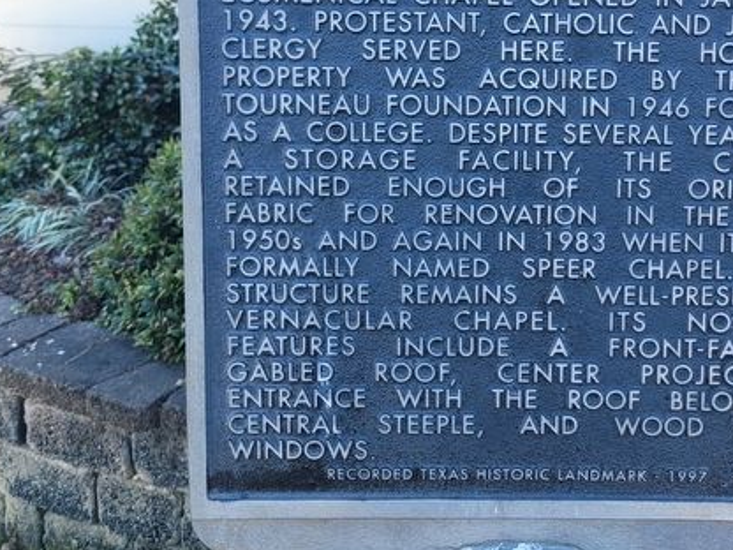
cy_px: 18
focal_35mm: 50
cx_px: 509
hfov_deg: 37.6
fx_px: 1059
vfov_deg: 27.6
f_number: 1.8
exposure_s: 1/205
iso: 40
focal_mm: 5.4
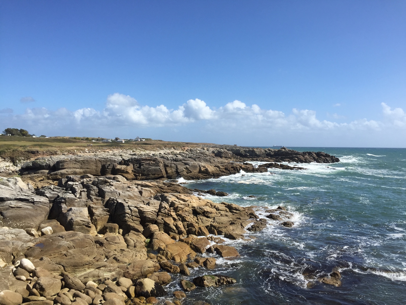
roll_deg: -0.3
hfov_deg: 61.7
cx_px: 203
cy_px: 152
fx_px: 340
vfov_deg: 48.2
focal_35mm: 29
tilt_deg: -1.0
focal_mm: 4.15
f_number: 2.2
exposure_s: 1/2326
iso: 32
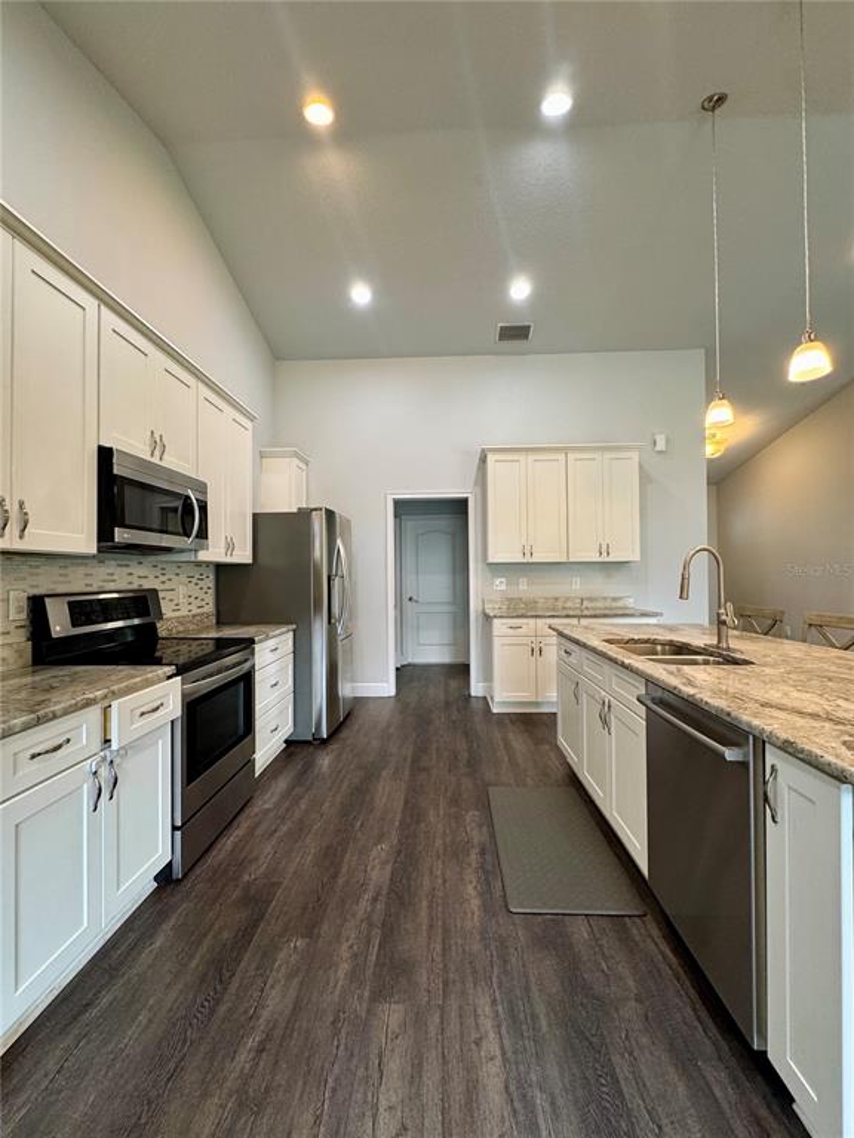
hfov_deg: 85.7
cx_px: 427
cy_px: 569
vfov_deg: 102.1
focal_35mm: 14
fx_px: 461
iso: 160
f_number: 2.2
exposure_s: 1/60
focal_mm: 2.22
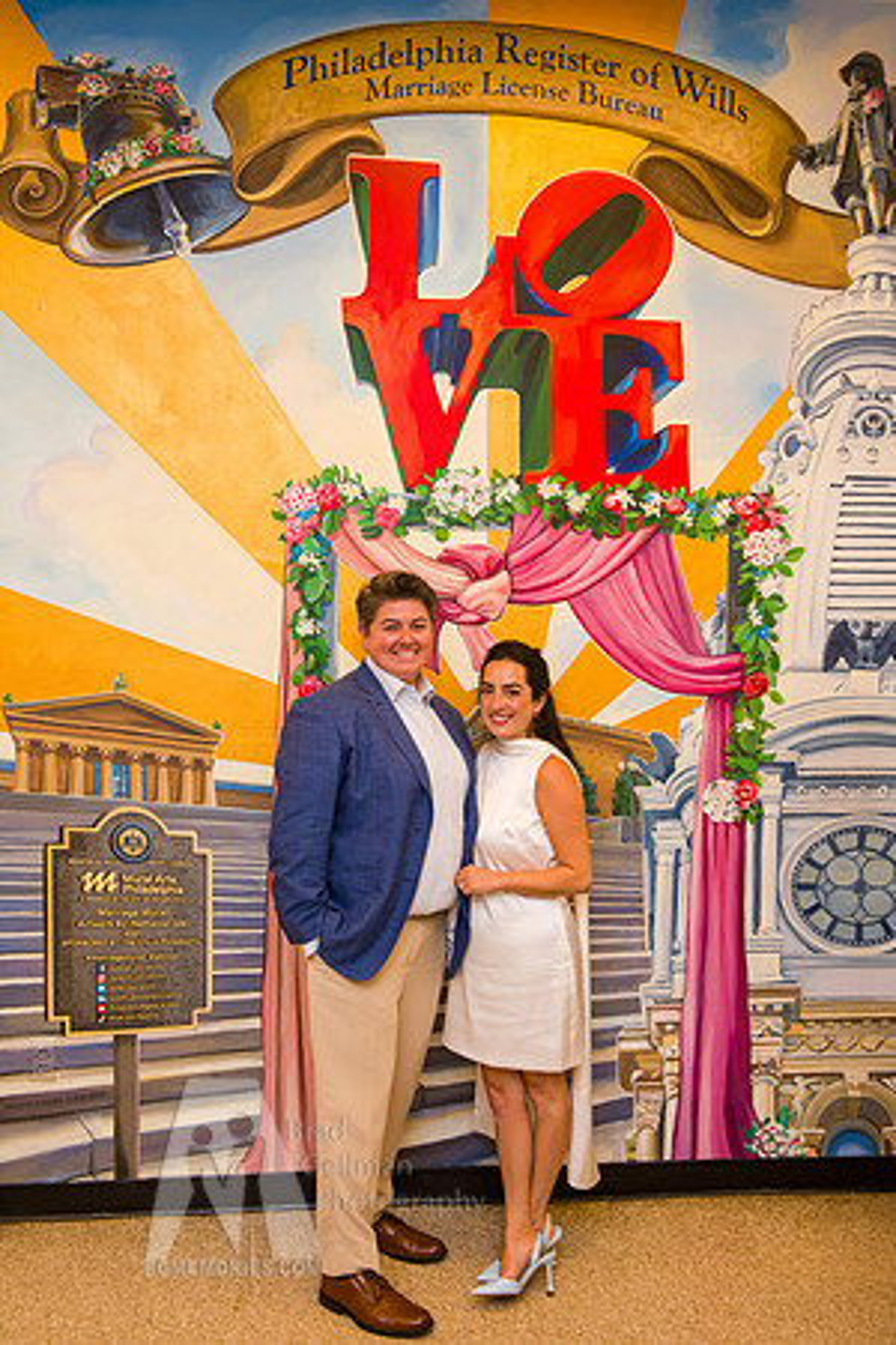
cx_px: 448
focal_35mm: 34
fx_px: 1269
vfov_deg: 55.8
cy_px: 672
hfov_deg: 38.9
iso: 1600
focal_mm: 34
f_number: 6.3
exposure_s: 1/125
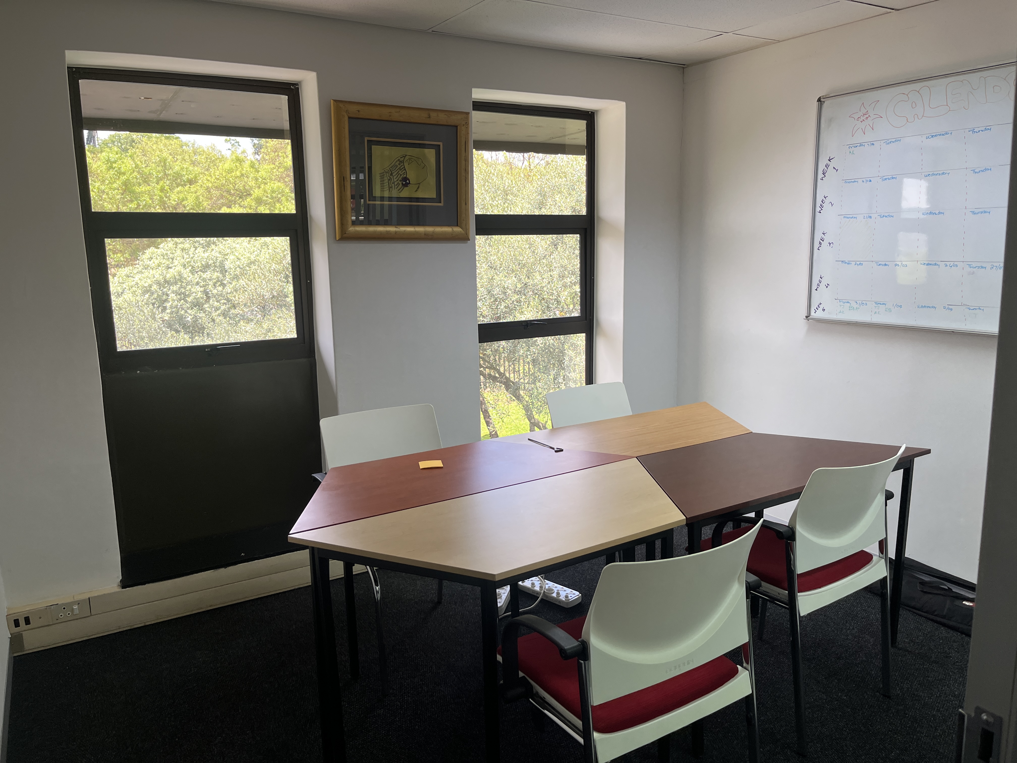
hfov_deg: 67.3
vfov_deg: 53.1
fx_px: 764
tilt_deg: -10.7
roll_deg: +0.9
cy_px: 382
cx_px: 508
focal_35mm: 26
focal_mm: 5.1
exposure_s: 1/100
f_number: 1.6
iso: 64
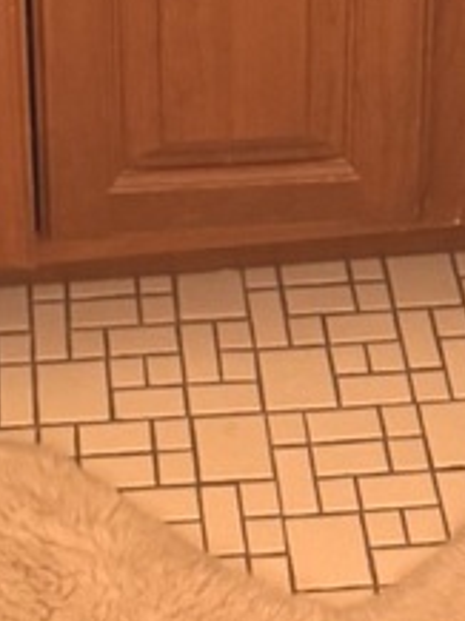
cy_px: -806
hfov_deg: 12.3
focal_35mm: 119
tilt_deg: -20.7
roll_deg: +2.5
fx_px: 2136
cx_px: 60
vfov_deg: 13.1
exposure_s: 1/60
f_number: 1.78
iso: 250
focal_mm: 6.76
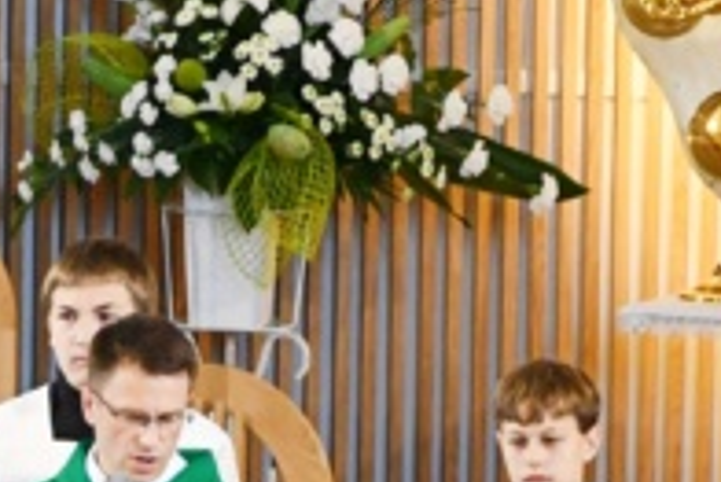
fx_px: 14130
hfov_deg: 2.9
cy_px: 694
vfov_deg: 2.0
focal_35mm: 705
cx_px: 63
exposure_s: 1/125
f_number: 5.3
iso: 1800
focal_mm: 90
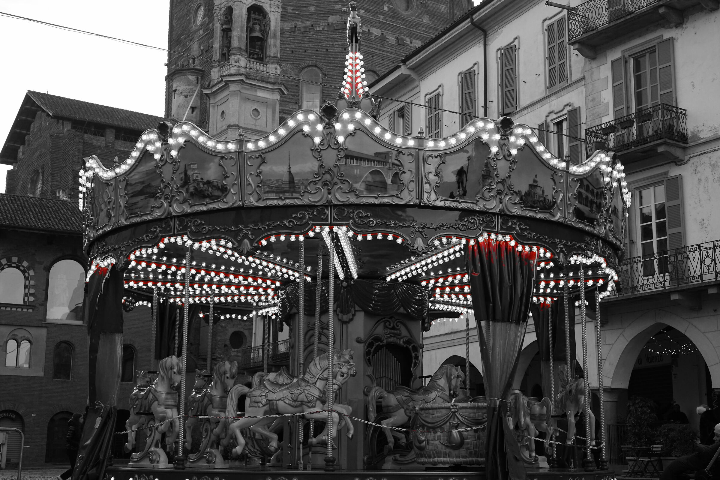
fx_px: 1000
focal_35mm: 50
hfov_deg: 39.6
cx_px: 360
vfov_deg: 27.0
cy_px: 240
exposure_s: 1/160
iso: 1250
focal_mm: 50
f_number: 10
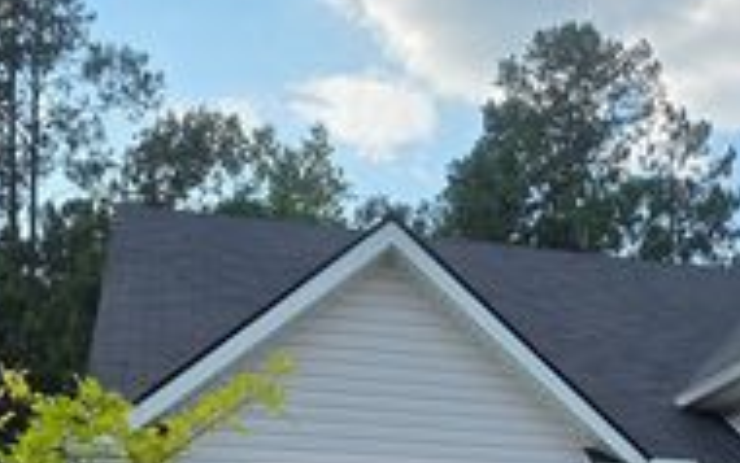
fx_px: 1291
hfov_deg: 31.1
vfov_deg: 18.8
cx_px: 604
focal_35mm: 64
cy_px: 605
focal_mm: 6.3
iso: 80
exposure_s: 1/4889
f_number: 1.7
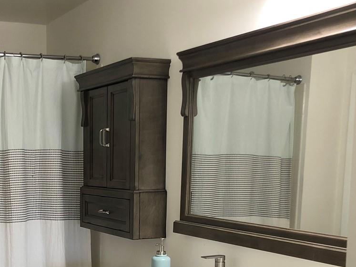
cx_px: 65
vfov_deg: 23.7
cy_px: 247
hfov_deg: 31.3
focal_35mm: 60
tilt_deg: -7.4
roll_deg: +1.0
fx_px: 617
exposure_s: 1/20
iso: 40
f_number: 1.8
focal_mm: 3.99
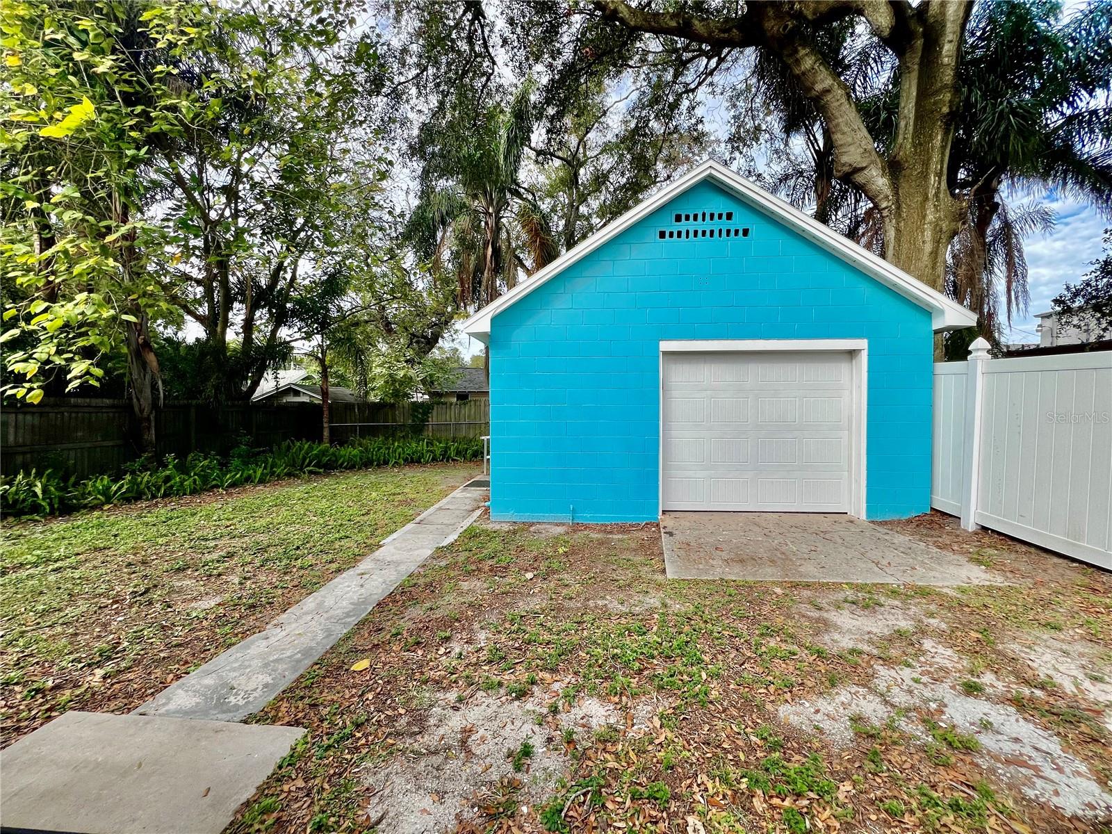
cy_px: 417
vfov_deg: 89.9
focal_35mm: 13
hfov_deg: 106.2
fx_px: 418
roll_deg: -0.3
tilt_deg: -1.3
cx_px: 556
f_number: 1.8
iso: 32
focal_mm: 1.57
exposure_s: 1/704
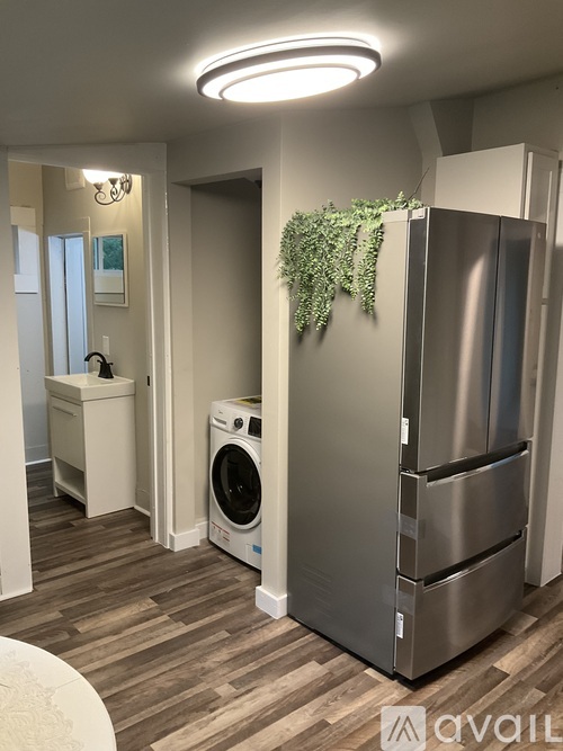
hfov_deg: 48.2
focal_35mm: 29
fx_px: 629
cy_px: 376
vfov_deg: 61.7
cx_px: 282
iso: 160
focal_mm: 3
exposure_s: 1/60
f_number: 1.8
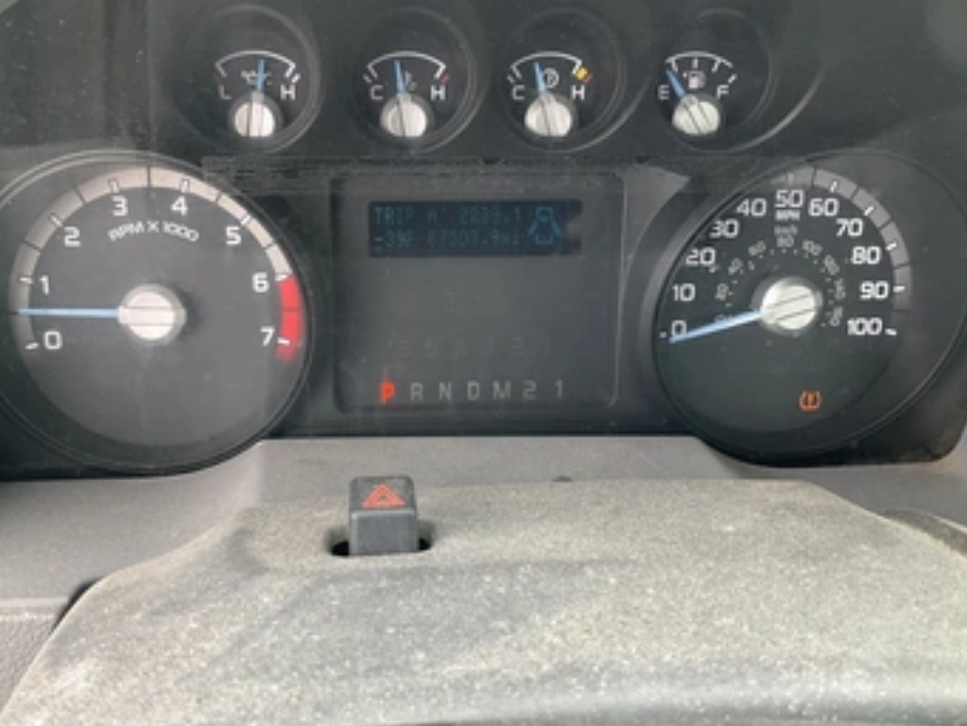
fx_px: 950
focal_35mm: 34
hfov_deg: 53.7
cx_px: 411
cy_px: 343
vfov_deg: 41.8
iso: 64
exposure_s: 1/105
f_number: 1.8
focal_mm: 3
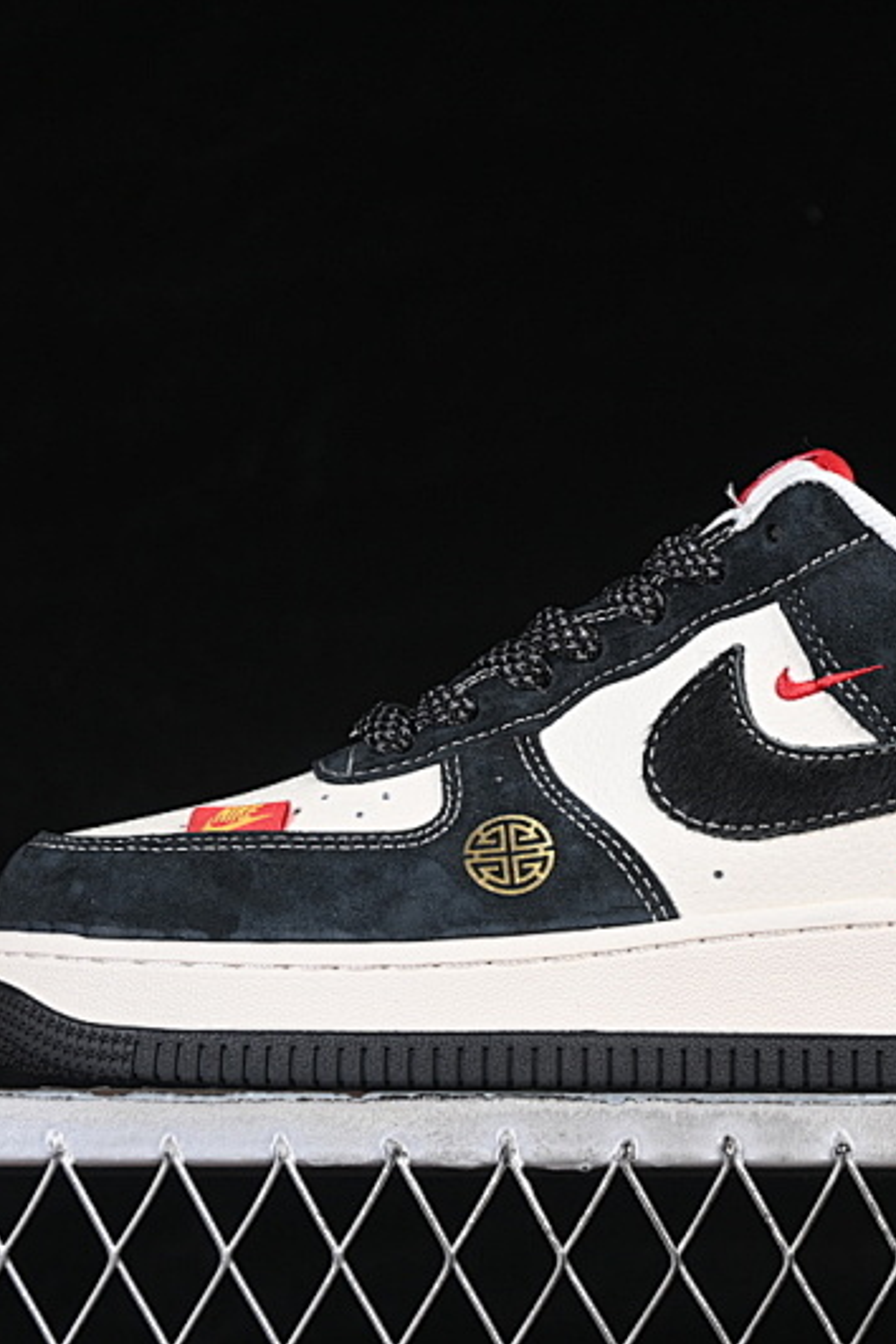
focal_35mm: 113
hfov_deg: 12.1
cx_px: 686
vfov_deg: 18.1
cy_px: 672
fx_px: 4218
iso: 160
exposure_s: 1/60
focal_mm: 50
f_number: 6.3
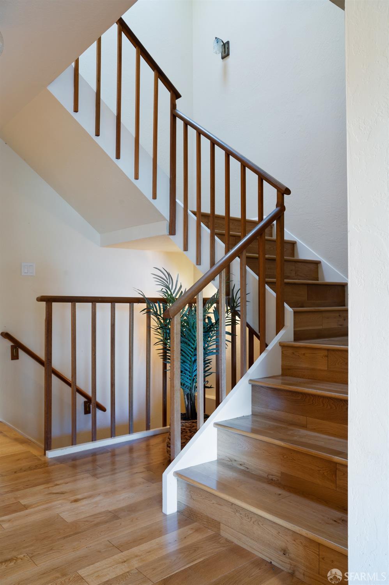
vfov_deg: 62.0
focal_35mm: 30
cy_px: 292
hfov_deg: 43.6
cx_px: 194
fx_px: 487
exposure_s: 1/3
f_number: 8
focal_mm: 30
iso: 400
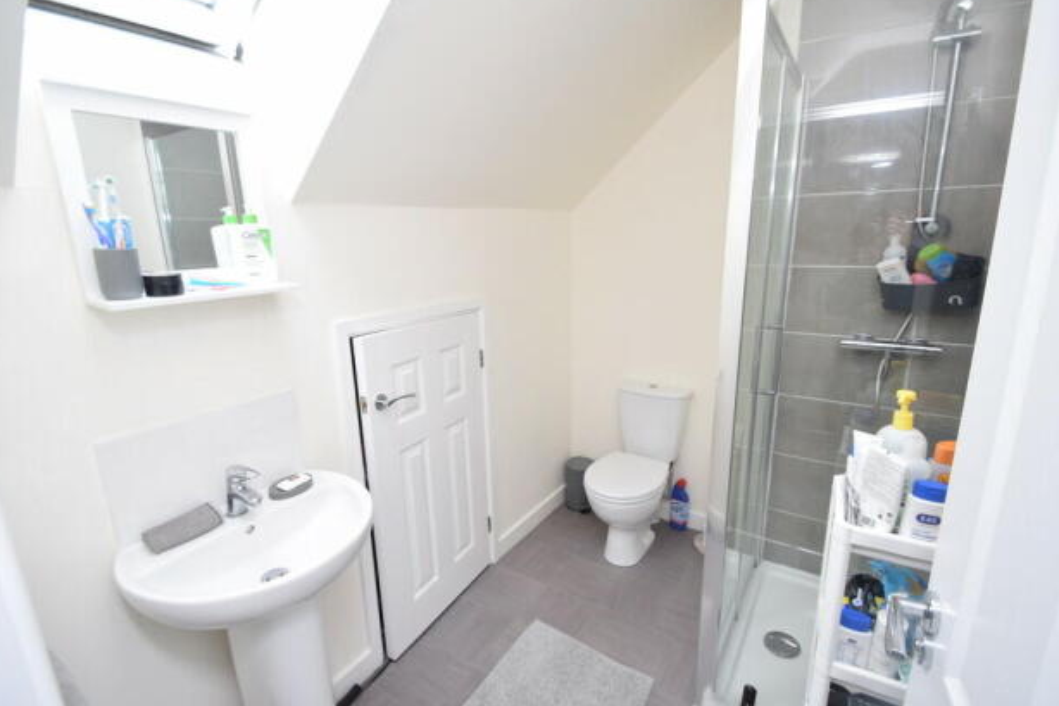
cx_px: 553
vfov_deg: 73.7
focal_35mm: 16
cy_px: 365
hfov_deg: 96.7
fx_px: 471
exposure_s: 1/80
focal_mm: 10
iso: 400
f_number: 4.5
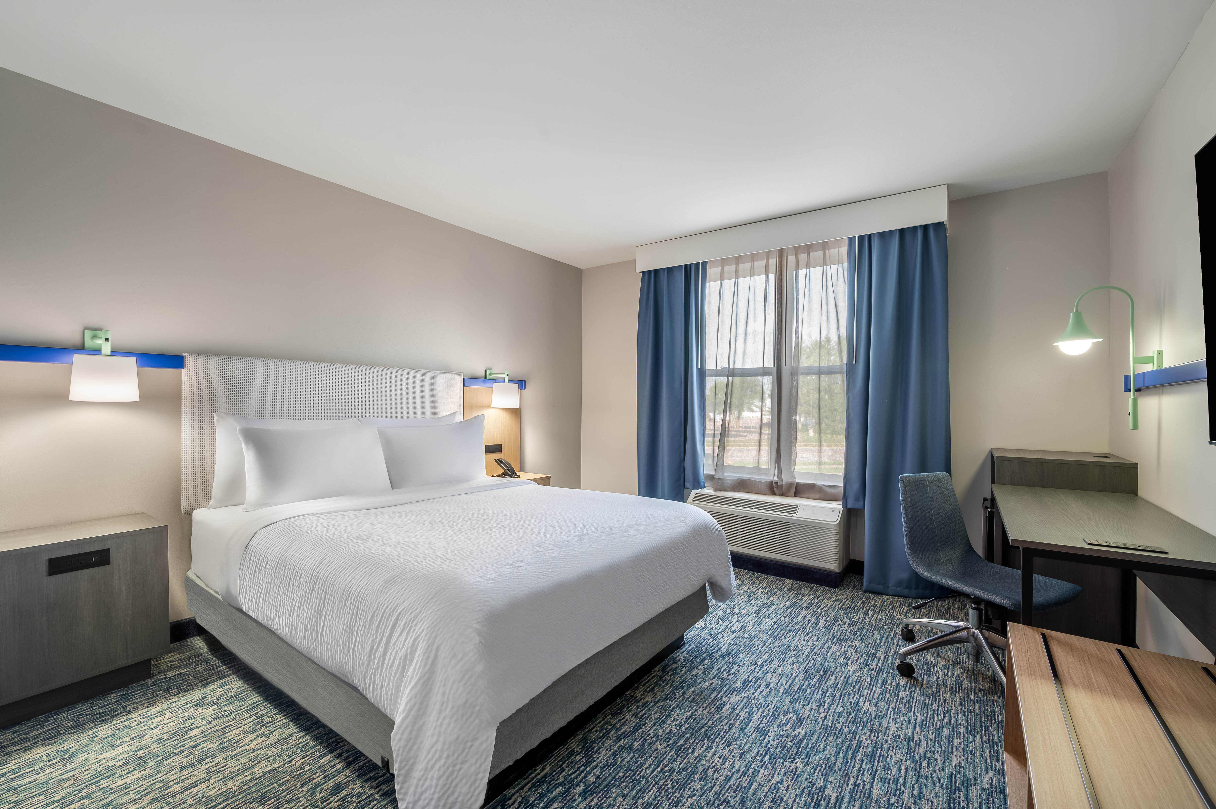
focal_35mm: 15
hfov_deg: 100.4
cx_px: 608
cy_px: 404
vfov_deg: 77.3
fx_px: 506
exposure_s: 1/2.5
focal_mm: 15
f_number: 8
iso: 400
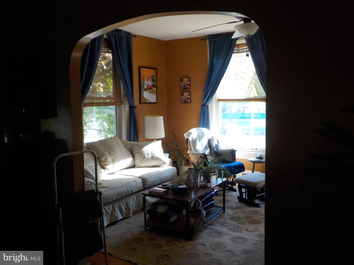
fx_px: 307
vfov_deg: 46.8
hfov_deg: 60.0
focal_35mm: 30
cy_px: 132
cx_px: 177
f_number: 3.3
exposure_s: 1/60
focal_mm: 4.1
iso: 125
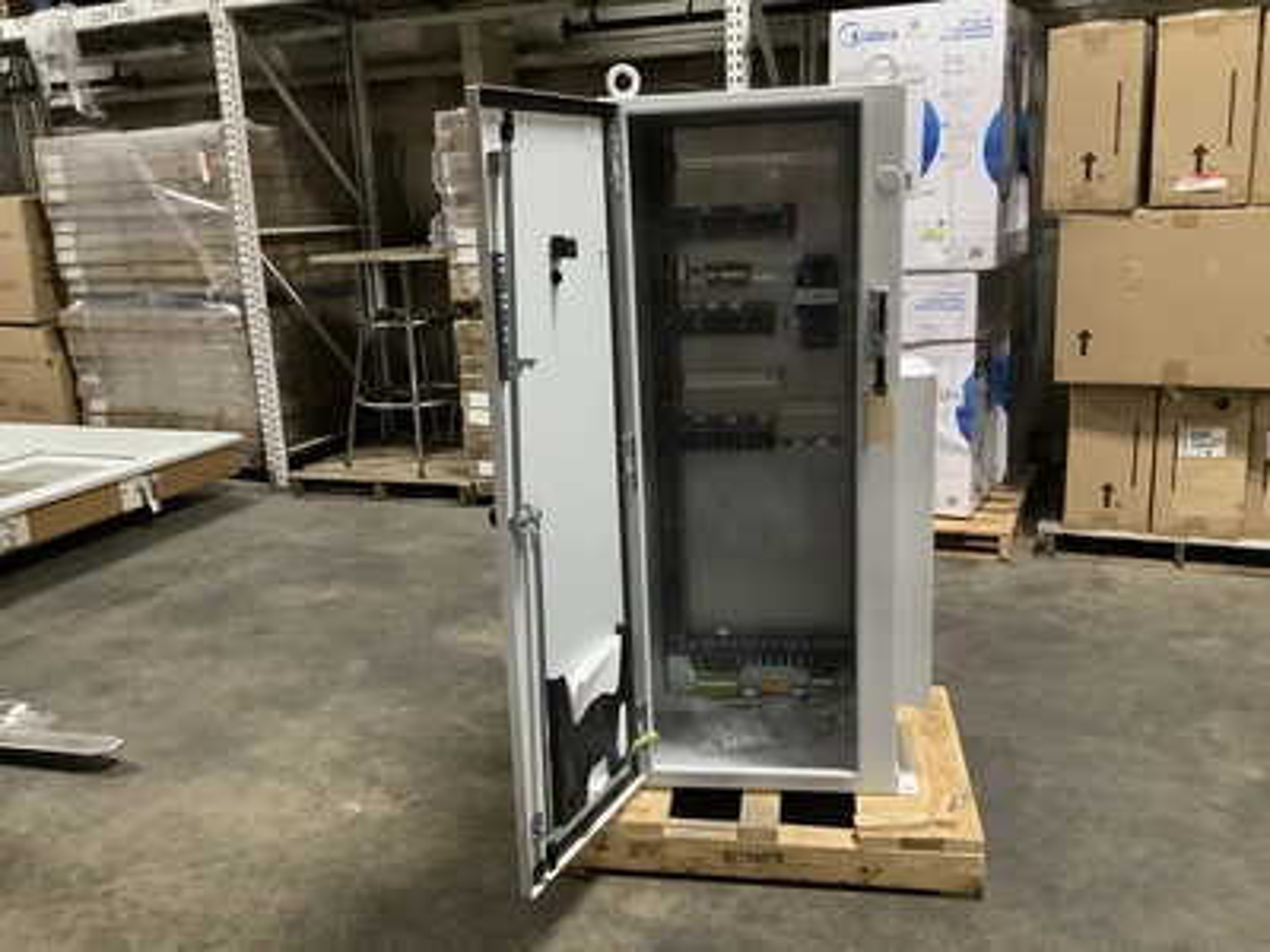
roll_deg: +1.3
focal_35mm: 31
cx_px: 635
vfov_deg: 45.4
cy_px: 476
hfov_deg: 58.4
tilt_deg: -14.1
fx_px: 1137
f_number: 2.4
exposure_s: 1/30
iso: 500
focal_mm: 3.3
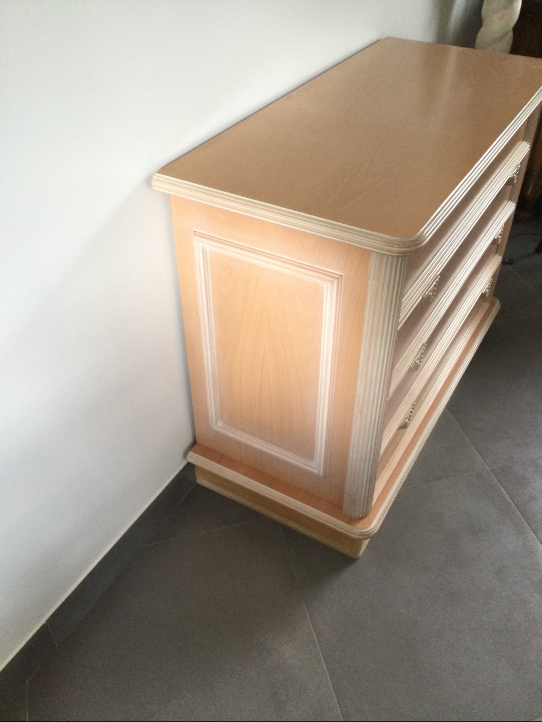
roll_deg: -0.2
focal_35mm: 31
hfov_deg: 45.4
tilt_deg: -39.1
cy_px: 361
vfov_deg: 58.4
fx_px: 647
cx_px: 271
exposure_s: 1/33
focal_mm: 3.3
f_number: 2.4
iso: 100
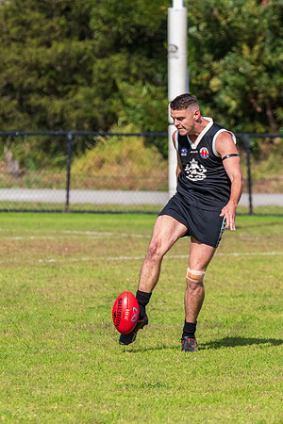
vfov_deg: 3.4
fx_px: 7139
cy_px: 210
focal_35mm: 605
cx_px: 131
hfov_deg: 2.3
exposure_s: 1/1600
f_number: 10
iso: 1250
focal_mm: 400
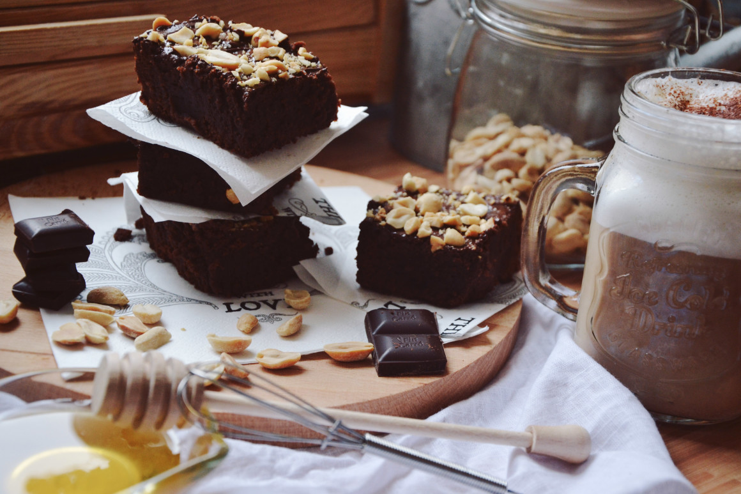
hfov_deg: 28.1
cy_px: 247
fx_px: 1482
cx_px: 370
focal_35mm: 72
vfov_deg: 18.9
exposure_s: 1/15
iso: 800
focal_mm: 48
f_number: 4.8
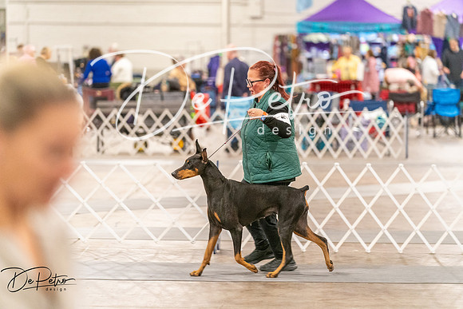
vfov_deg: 8.5
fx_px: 2084
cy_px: 154
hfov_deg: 12.7
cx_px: 232
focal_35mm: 162
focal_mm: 162
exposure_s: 1/250
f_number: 3.2
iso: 6400
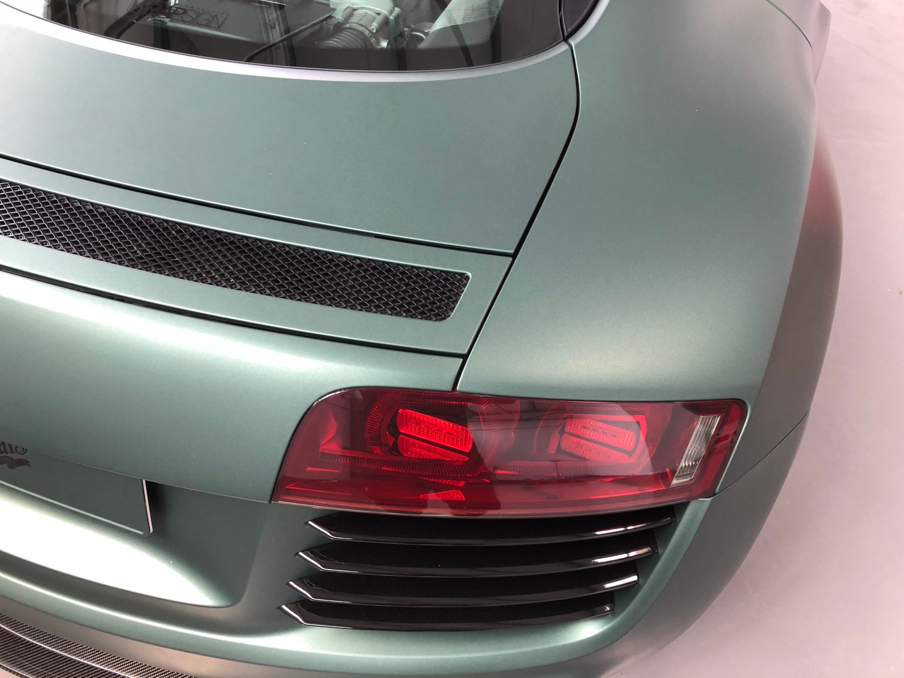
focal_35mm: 28
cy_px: 339
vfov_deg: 49.7
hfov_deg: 63.4
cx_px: 452
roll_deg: -3.0
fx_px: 731
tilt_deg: -44.5
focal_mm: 4
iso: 25
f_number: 1.8
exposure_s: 1/30
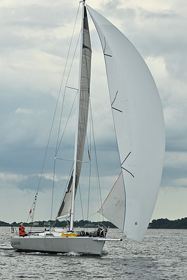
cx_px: 81
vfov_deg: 13.3
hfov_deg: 8.9
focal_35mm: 154
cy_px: 154
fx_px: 1198
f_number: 9
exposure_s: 1/800
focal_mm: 116
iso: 250
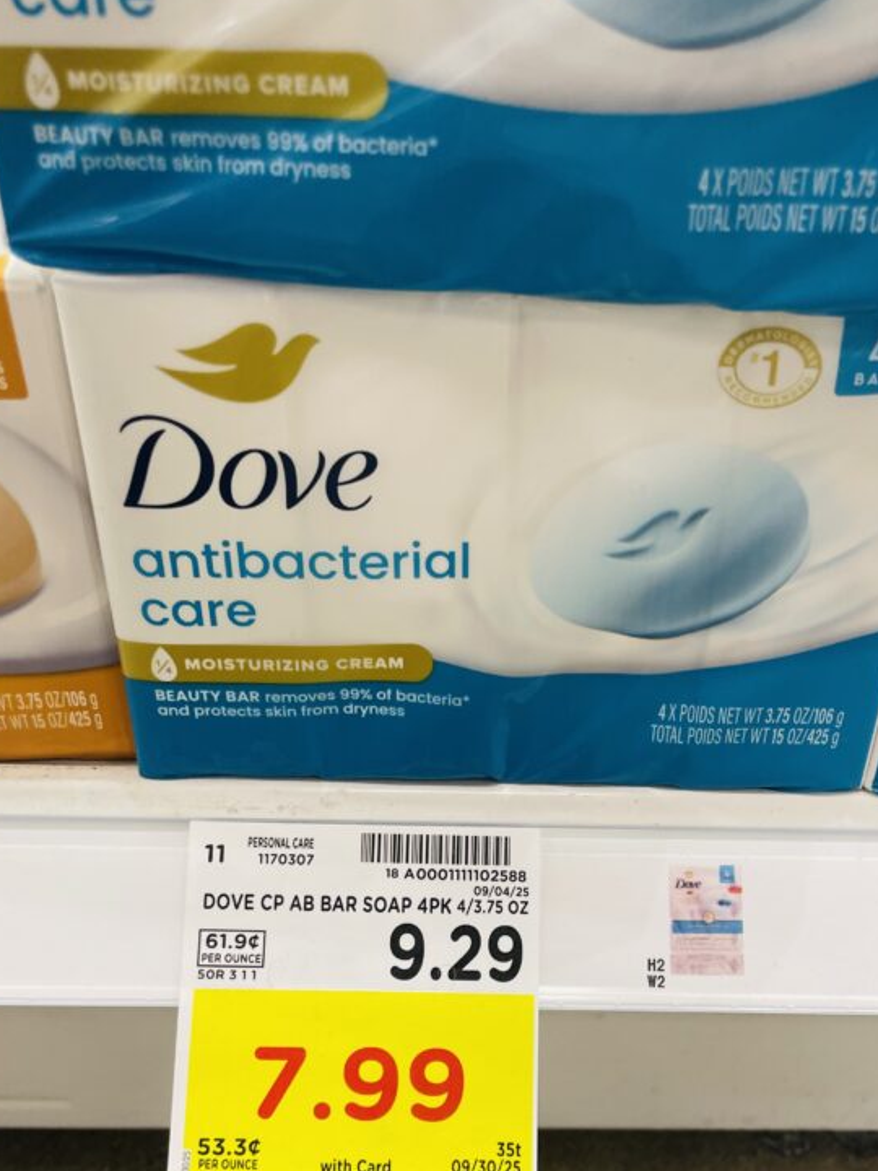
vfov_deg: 49.2
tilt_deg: -38.7
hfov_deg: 38.6
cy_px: 784
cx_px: 498
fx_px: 1251
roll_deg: -1.4
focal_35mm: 37
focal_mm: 4.2
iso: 80
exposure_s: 1/120
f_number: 1.6
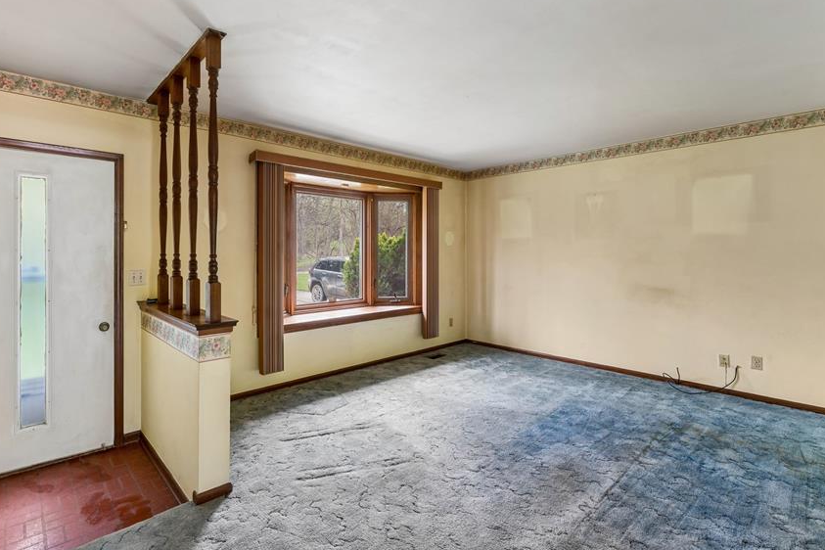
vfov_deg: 68.1
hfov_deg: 90.1
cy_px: 257
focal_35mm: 18
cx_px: 345
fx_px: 406
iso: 400
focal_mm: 14.6
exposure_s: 1/2
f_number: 13
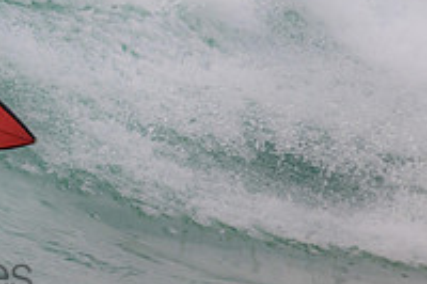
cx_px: -132
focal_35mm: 2324
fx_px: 27542
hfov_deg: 0.9
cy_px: -80
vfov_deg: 0.6
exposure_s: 1/2000
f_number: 11
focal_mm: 800
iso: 2000
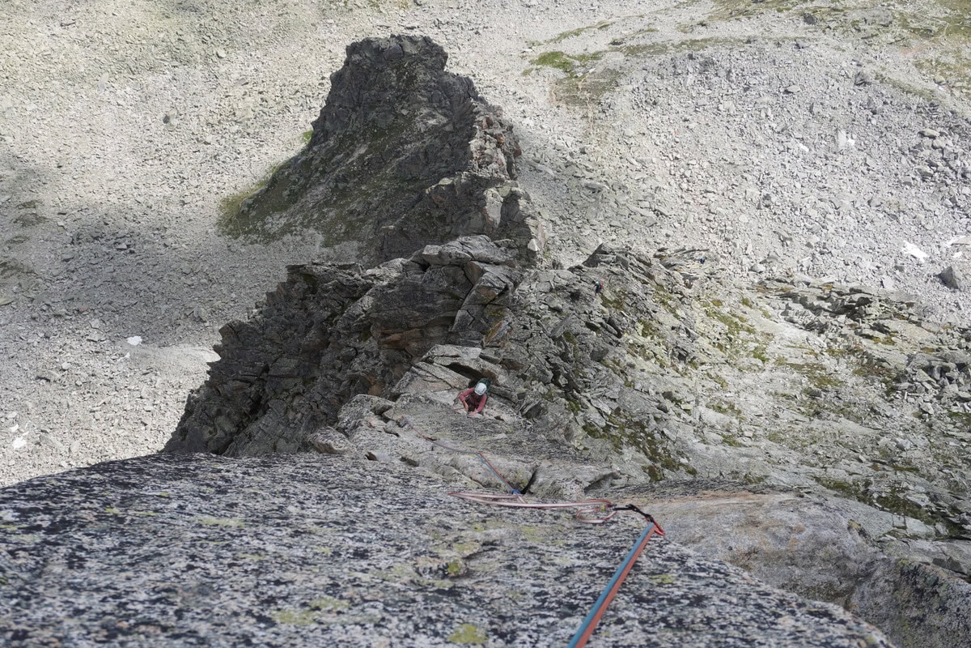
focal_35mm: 44
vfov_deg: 30.8
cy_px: 324
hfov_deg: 45.0
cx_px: 486
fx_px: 1173
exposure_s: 1/320
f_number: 6.3
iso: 100
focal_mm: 29
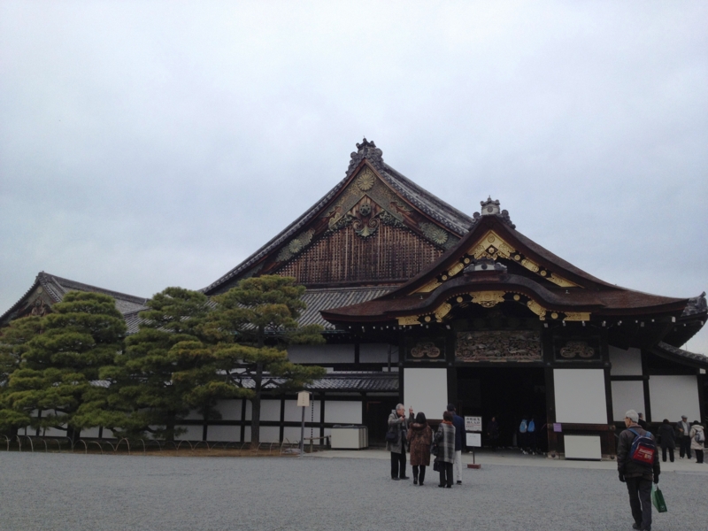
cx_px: 354
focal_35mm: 35
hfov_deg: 52.6
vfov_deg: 40.7
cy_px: 266
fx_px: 716
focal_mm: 4.28
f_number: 2.4
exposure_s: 1/824
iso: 50
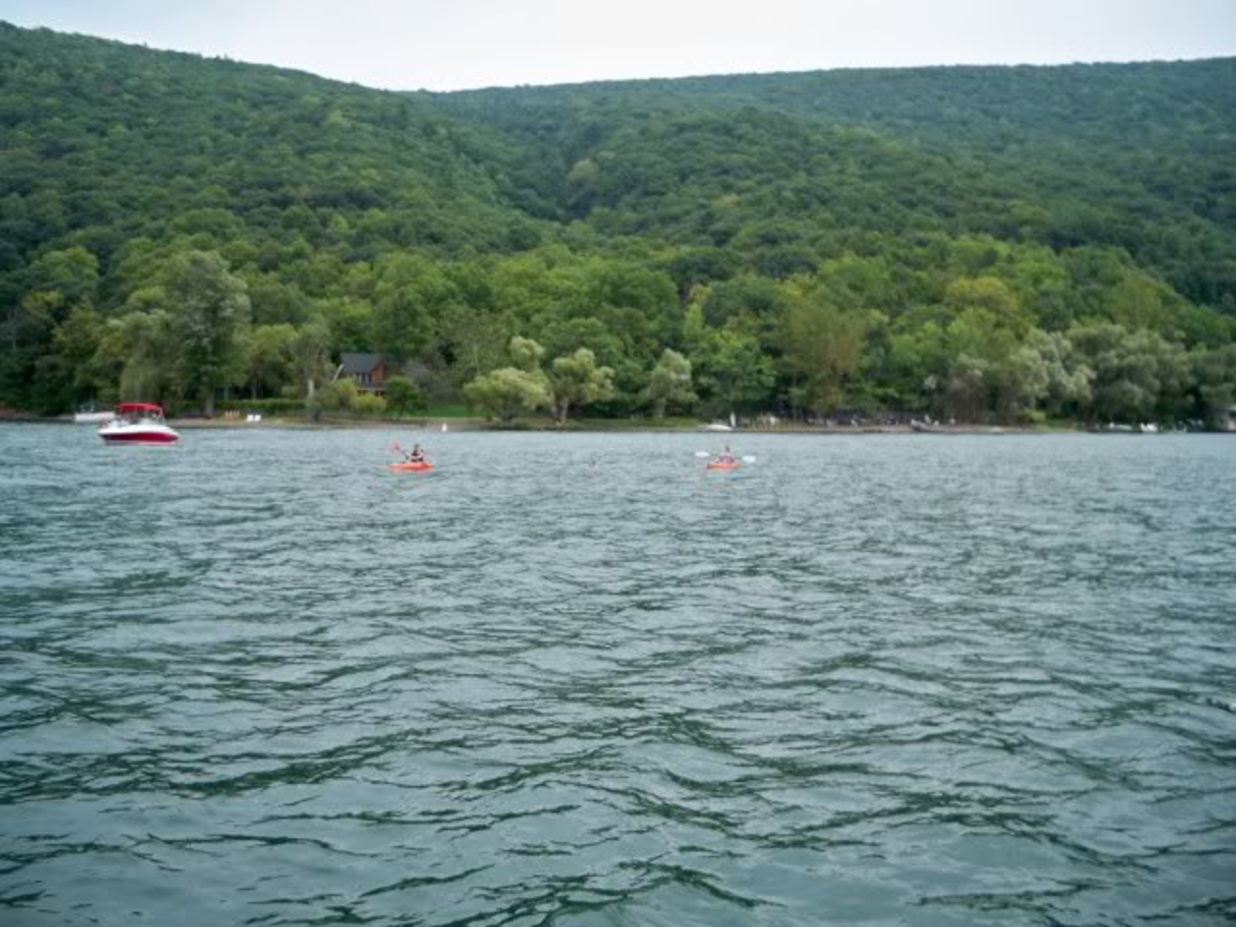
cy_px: 464
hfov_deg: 52.6
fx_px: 1250
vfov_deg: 40.7
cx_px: 618
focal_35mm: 35
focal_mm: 6.3
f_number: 3.1
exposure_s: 1/200
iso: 64
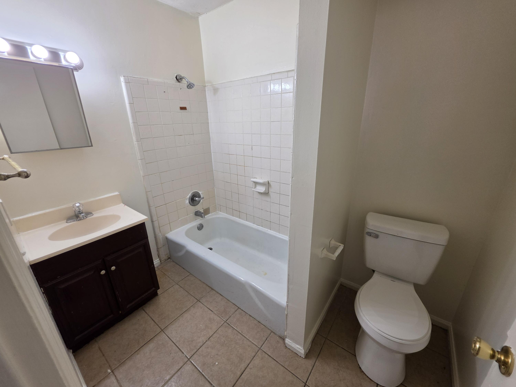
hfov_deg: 106.2
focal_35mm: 13
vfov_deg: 89.9
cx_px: 258
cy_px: 194
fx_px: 194
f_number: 1.9
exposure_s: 1/120
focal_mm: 2.2
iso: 64
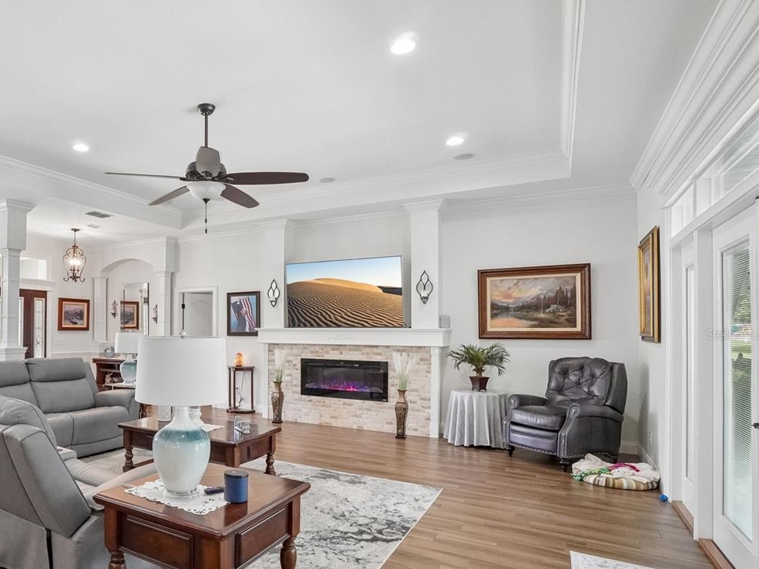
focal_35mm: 21
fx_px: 460
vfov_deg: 63.0
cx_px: 215
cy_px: 334
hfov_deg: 74.8
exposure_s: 1/30
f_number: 8
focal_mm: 10
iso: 1000
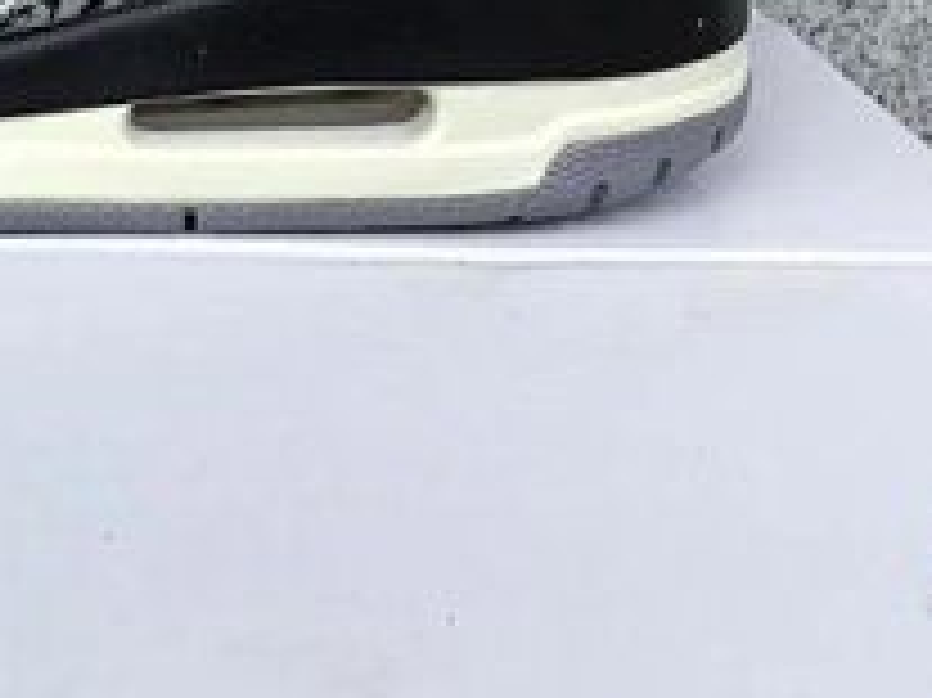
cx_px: -189
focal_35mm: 96
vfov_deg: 15.1
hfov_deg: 19.3
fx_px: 2583
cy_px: -23
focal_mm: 3.3
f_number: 2.4
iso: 25
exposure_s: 1/179
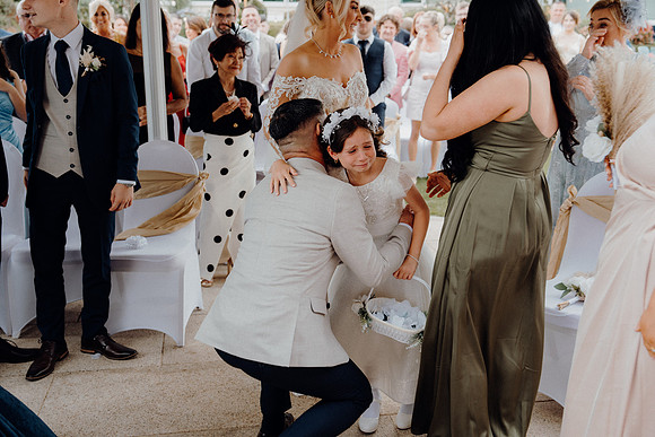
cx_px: 328
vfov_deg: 34.2
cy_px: 218
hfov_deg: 49.5
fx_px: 710
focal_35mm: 39
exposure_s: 1/200
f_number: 3.5
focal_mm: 39
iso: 125
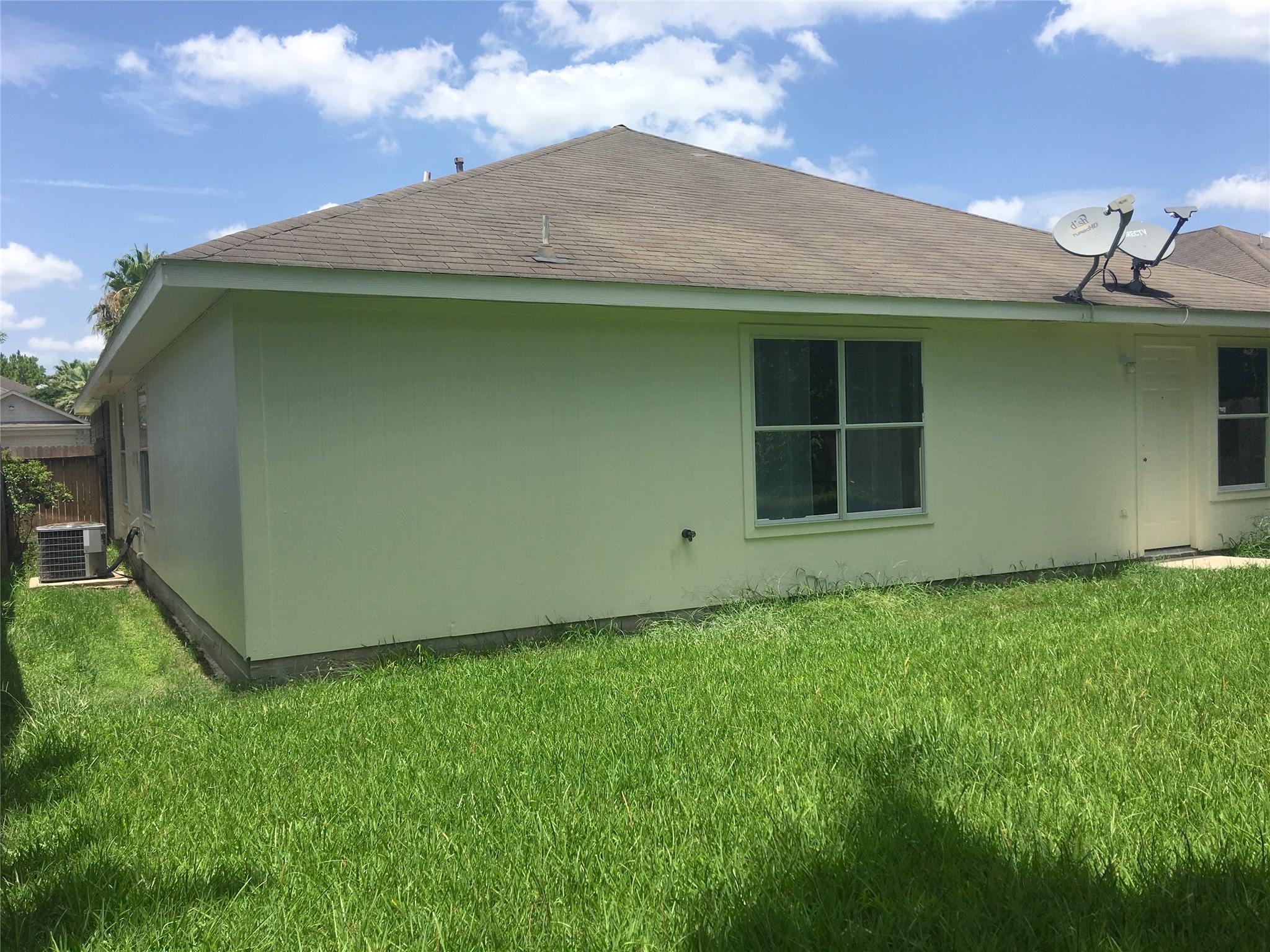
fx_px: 1064
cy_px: 476
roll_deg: +0.8
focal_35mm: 29
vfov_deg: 48.2
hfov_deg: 61.7
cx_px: 635
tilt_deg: -0.2
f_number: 2.2
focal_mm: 4.15
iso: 25
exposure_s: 1/1832
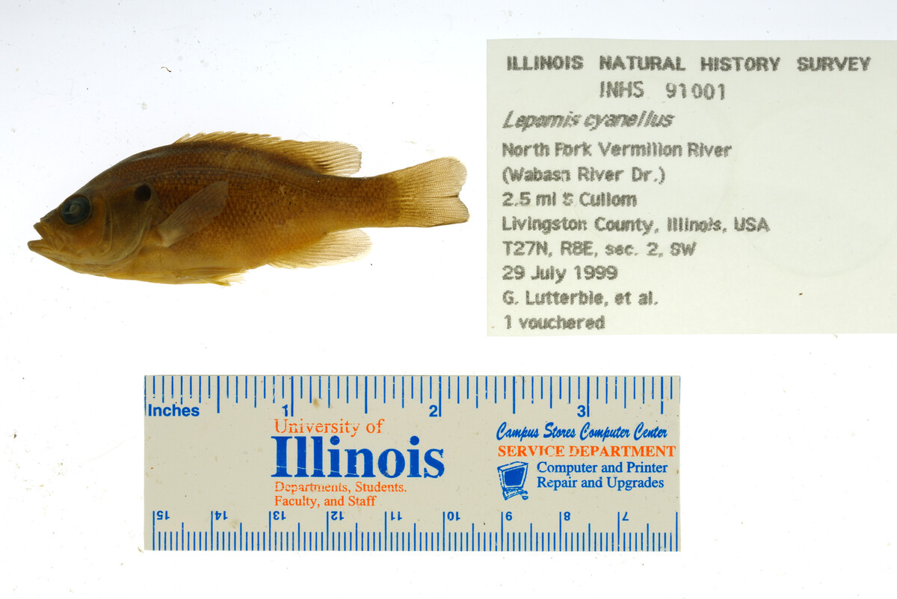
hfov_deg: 33.4
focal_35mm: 60
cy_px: 300
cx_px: 448
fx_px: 1495
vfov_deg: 22.6
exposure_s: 1/160
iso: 100
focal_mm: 60
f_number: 10
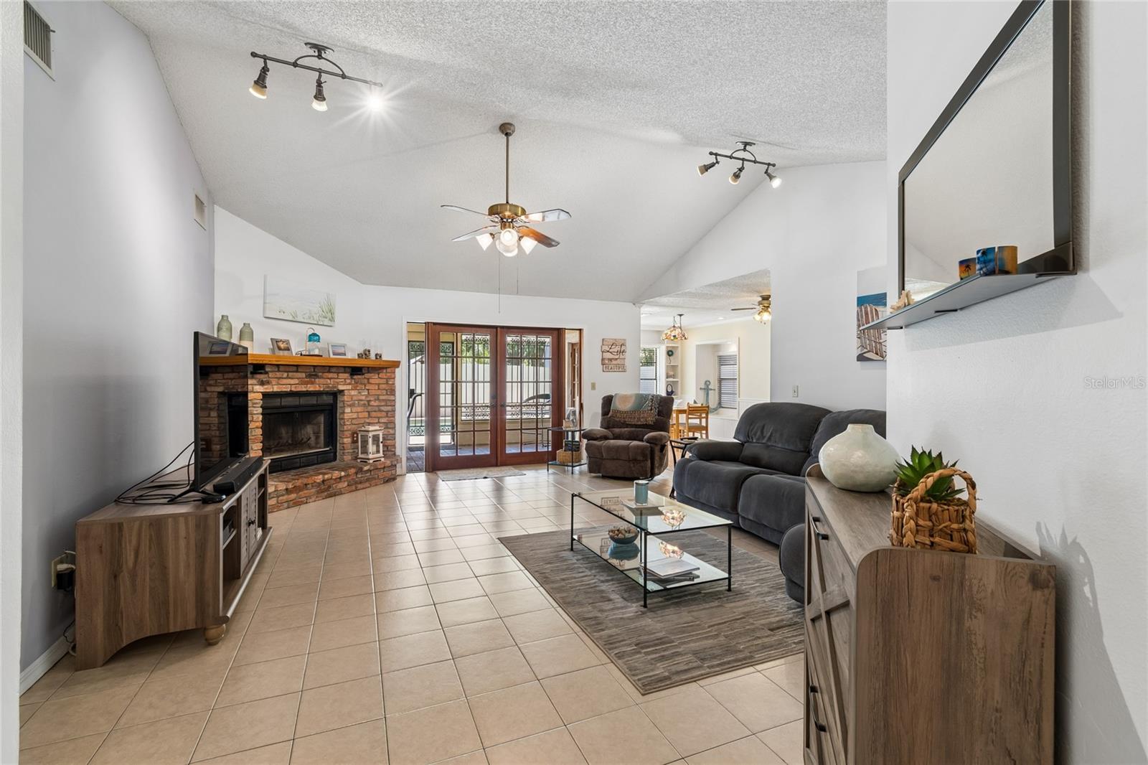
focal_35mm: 15
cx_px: 574
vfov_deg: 77.3
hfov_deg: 100.4
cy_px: 382
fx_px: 478
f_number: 7.1
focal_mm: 10
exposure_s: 1/8
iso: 100
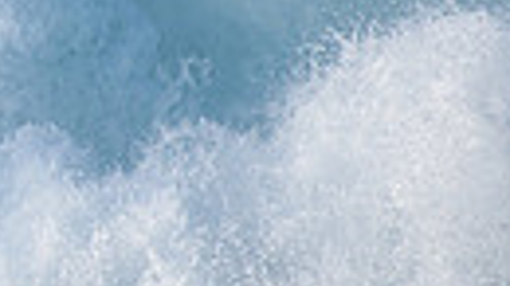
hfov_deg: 0.9
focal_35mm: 2331
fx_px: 31510
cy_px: 2
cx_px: -588
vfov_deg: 0.5
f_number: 5.6
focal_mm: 500
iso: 360
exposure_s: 1/2000
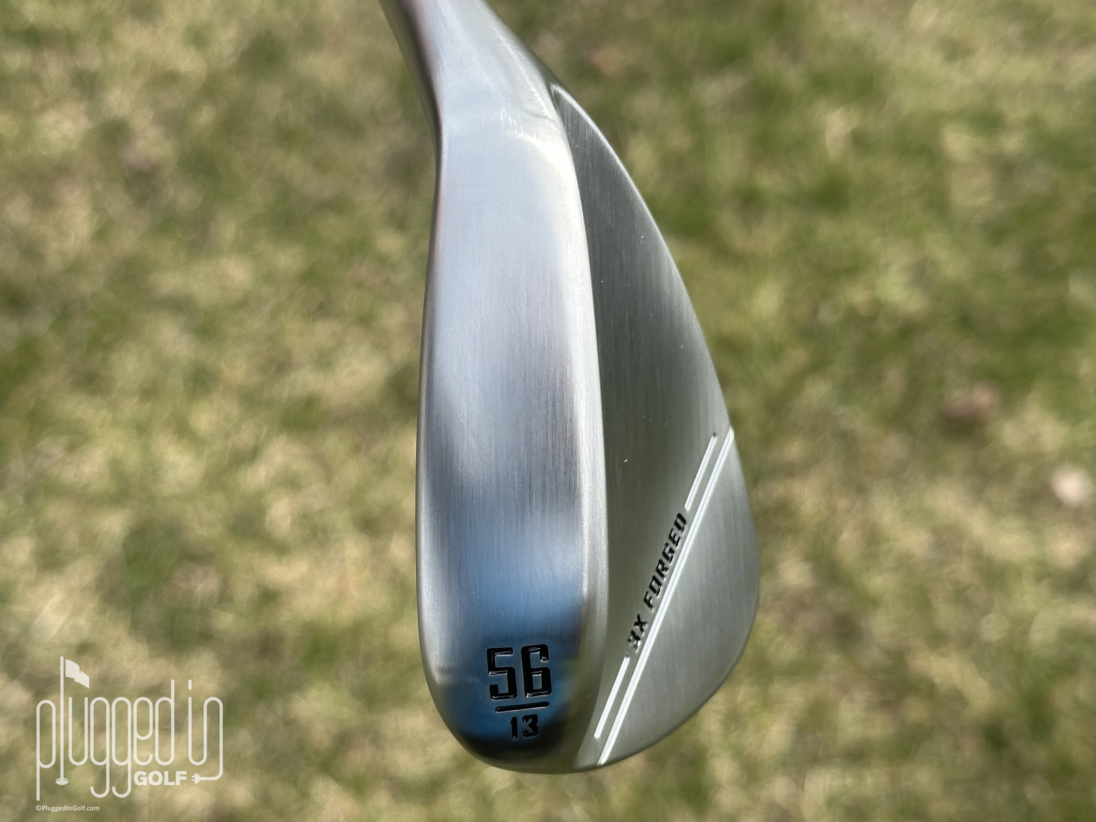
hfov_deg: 39.7
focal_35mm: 48
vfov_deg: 30.3
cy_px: 411
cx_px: 548
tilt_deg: -46.8
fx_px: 1520
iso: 64
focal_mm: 6.86
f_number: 1.78
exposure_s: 1/1107
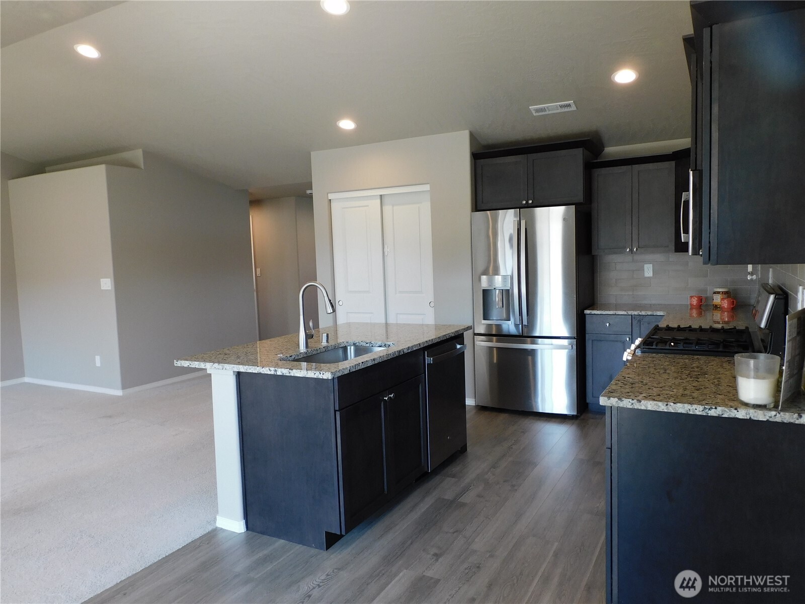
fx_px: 558
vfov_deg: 56.8
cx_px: 402
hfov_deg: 71.6
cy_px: 302
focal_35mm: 24
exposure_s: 1/30
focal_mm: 4.3
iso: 180
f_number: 3.3
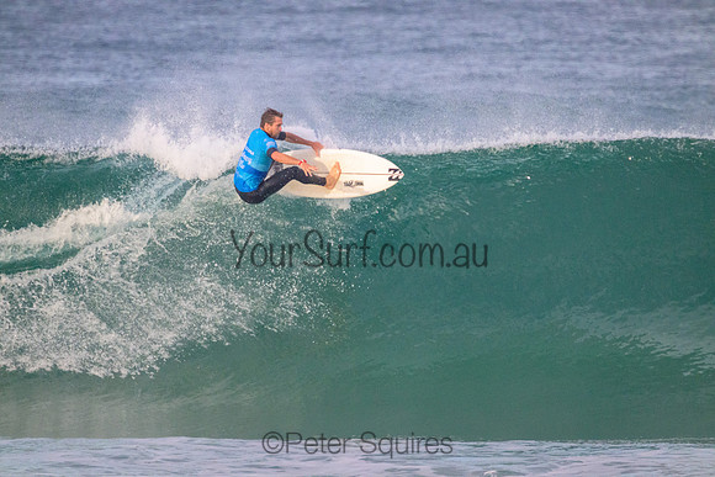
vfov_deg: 1.7
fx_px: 15892
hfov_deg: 2.6
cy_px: 238
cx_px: 358
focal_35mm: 800
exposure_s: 1/2000
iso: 4500
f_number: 11
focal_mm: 800
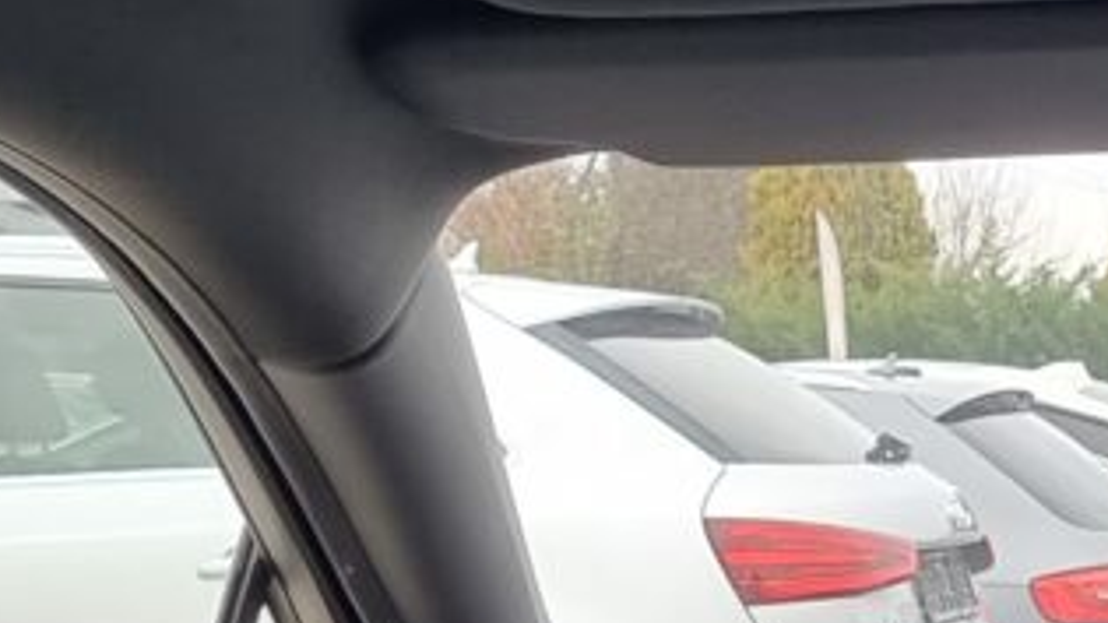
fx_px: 3907
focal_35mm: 133
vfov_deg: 9.0
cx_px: 1717
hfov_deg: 14.9
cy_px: 704
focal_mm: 6.7
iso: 80
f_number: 1.8
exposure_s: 1/100
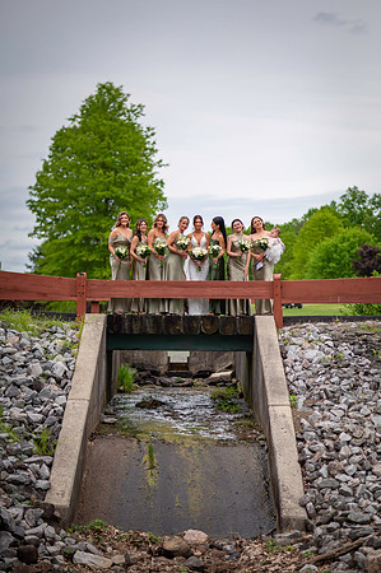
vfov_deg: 23.9
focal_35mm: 85
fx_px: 1352
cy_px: 286
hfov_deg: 16.0
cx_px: 190
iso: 160
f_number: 2.2
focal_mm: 85
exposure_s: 1/8000
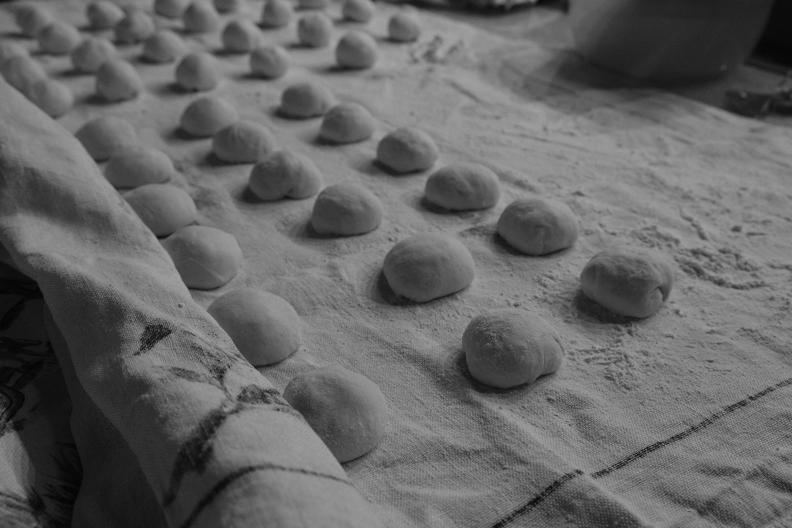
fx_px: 770
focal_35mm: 35
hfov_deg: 54.4
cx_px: 396
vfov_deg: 37.9
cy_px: 264
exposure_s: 1/125
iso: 3200
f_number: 5.6
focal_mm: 23.3
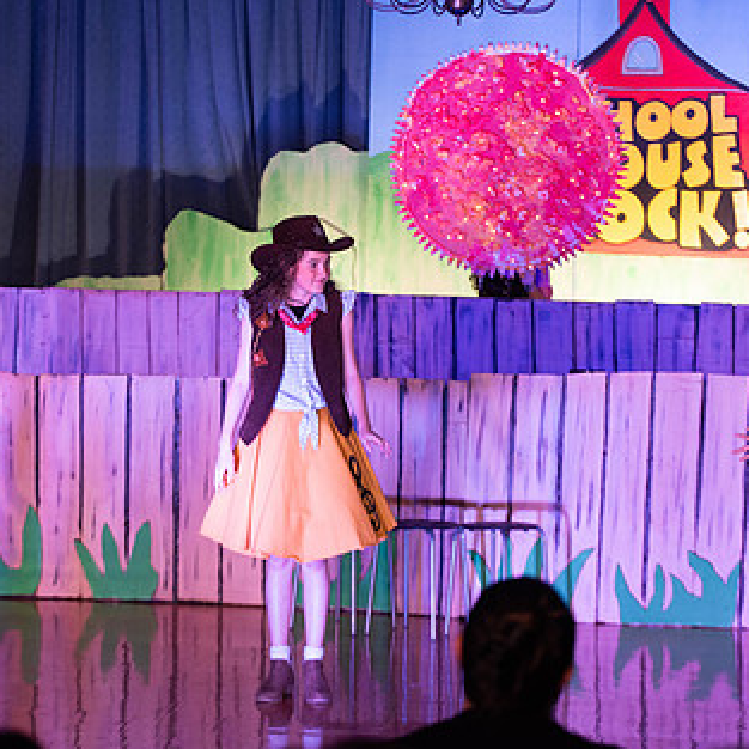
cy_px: 339
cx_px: 342
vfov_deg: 12.0
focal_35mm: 145
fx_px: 3550
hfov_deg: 12.0
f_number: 2.8
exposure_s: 1/100
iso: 500
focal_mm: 92
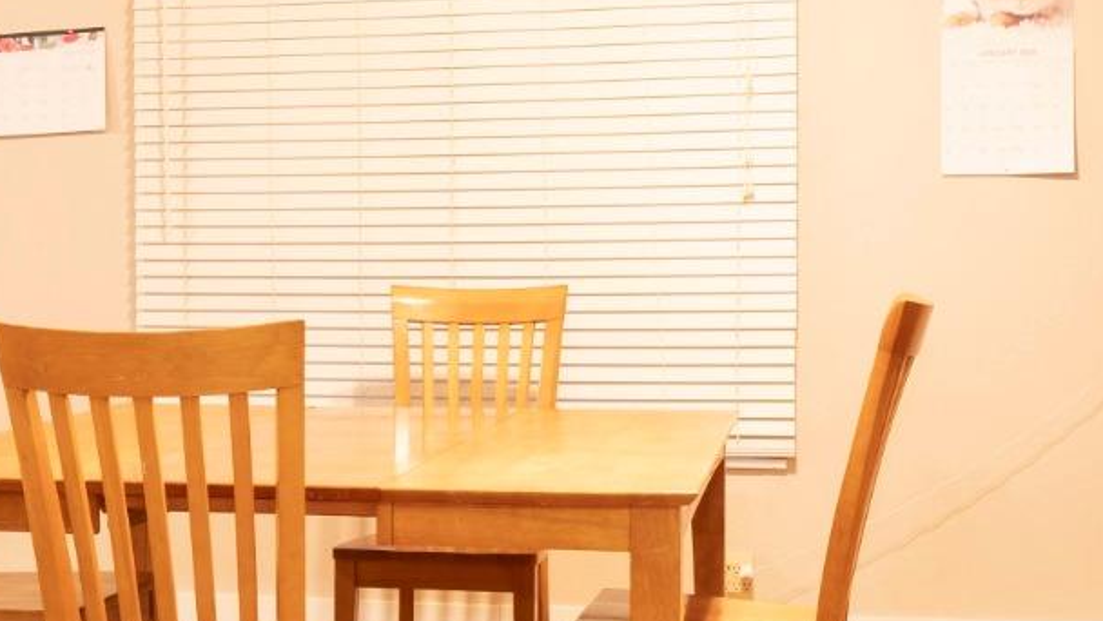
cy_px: 336
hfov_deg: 33.2
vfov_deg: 19.4
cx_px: 290
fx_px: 1813
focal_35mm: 62
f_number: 11
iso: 100
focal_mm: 16
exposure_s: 2.5
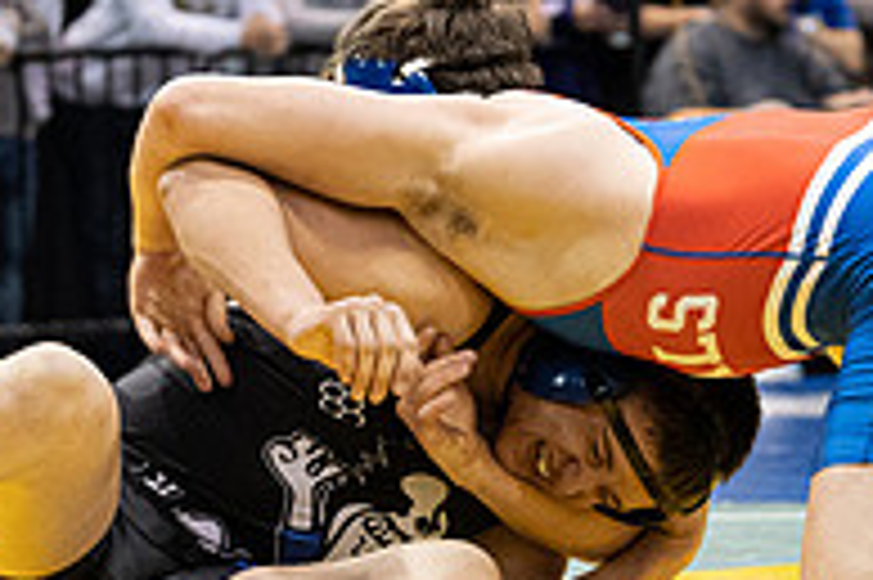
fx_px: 6954
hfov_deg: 7.2
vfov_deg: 4.8
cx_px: 590
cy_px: 254
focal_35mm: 287
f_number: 4
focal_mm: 96
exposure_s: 1/500
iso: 8000
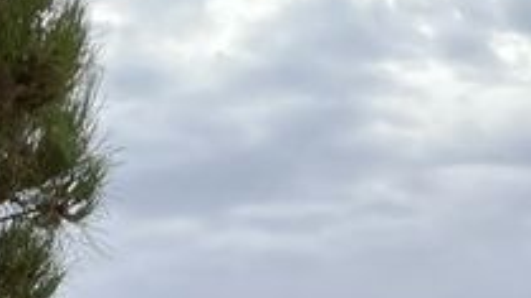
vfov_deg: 7.8
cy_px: 851
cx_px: -33
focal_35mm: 138
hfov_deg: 15.2
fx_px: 1943
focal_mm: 4.2
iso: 32
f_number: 1.6
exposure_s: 1/454
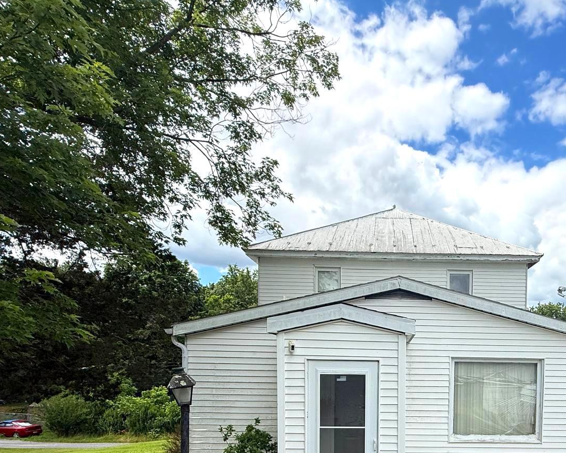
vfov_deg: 50.0
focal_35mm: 26
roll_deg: -0.8
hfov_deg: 63.1
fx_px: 436
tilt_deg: -1.5
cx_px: 408
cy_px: 390
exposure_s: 1/1656
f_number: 2.2
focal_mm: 2.22
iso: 50
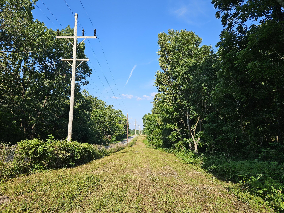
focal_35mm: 26
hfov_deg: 67.2
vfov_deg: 53.0
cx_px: 132
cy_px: 97
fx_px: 213
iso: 25
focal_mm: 5.4
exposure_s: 1/1148
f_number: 1.8
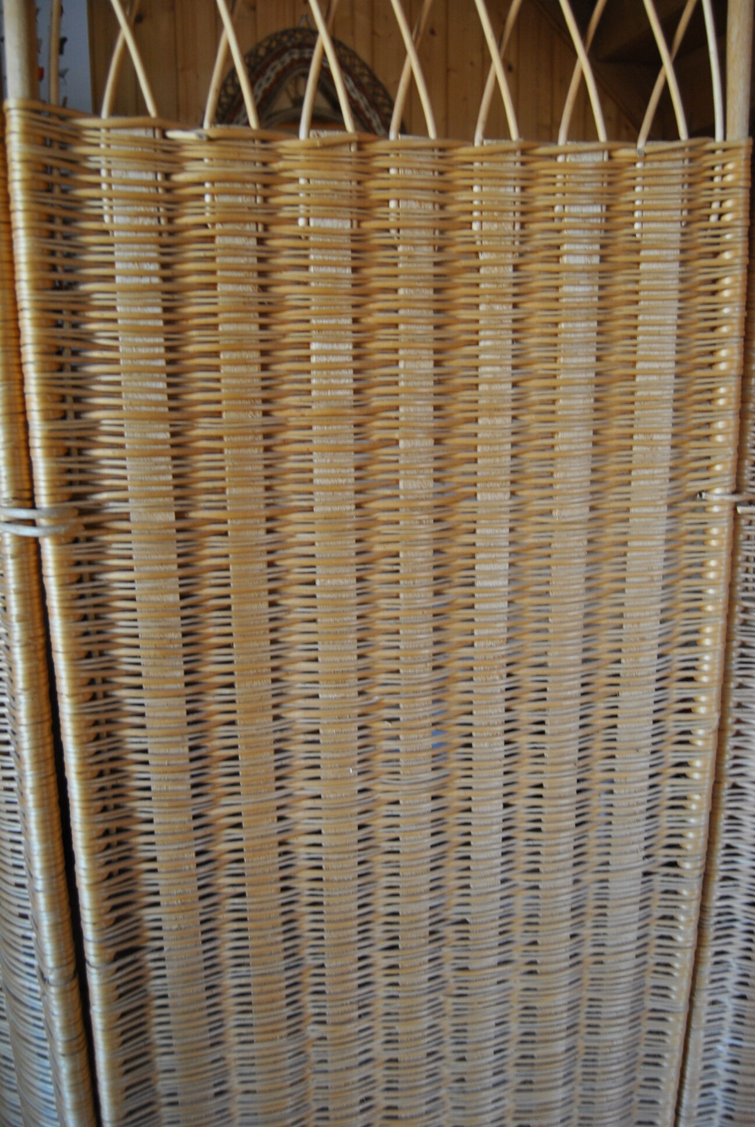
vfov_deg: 61.9
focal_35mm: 30
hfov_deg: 43.7
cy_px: 564
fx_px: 941
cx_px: 378
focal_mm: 20
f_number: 3.5
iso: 280
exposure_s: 1/30
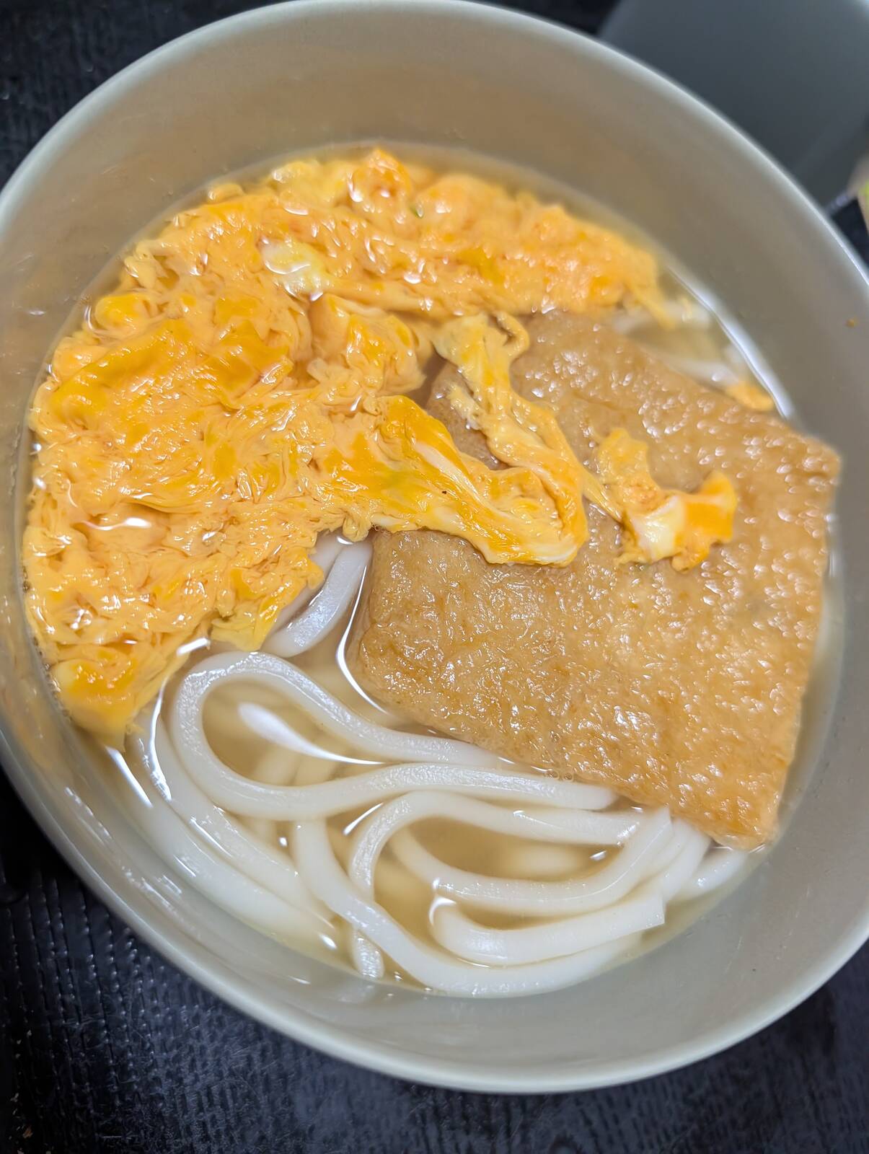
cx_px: 434
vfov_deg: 71.5
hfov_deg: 56.9
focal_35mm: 24
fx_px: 801
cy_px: 577
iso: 919
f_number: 1.68
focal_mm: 6.9
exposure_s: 1/119
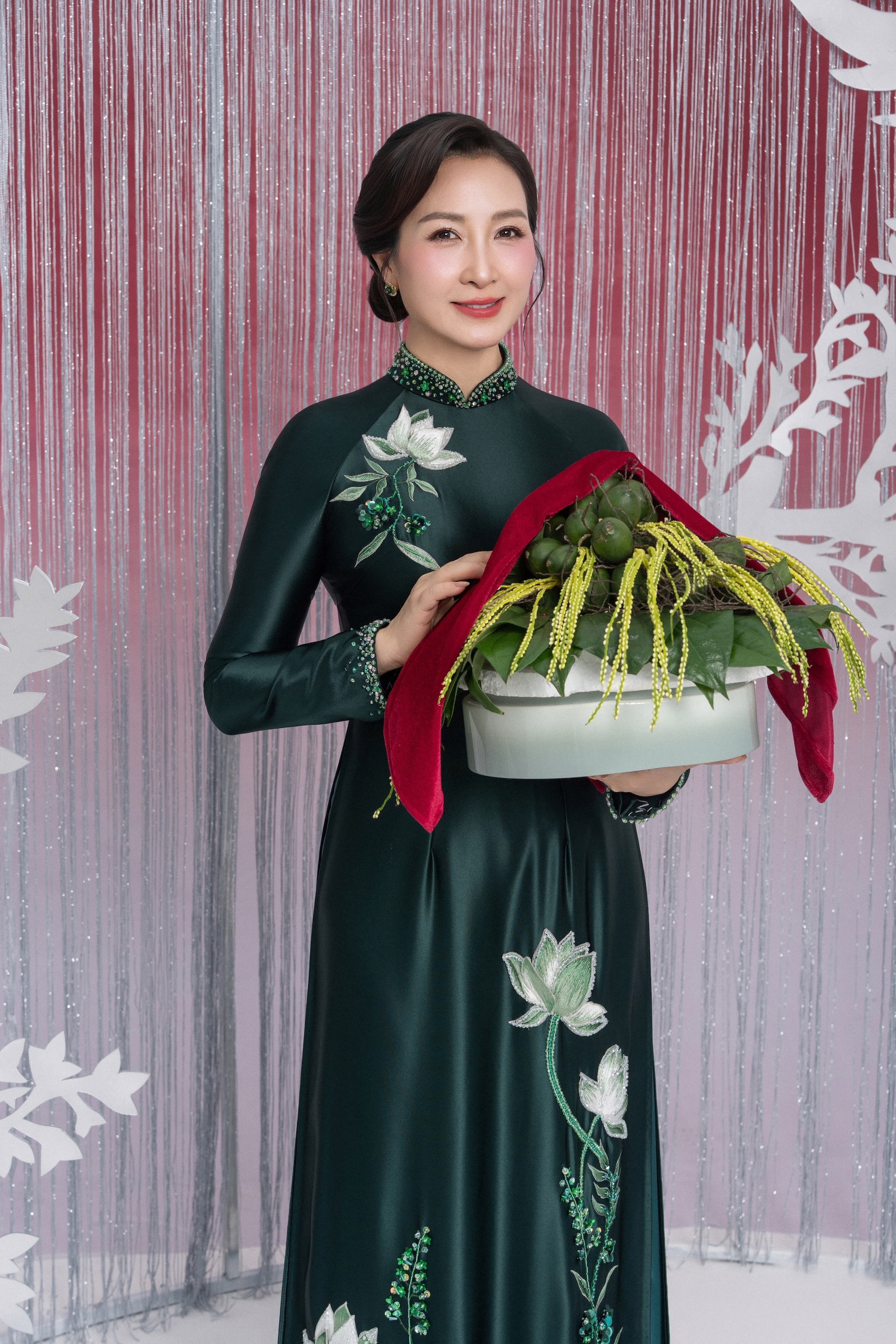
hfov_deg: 24.6
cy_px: 672
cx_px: 448
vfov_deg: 36.2
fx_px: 2053
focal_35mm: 55
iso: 320
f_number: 7.1
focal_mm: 55
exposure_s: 1/160
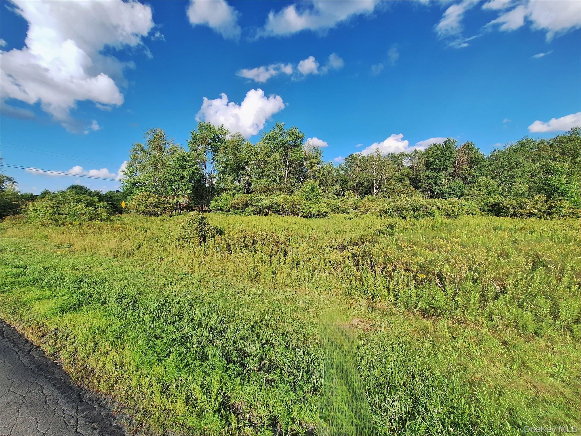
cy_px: 218
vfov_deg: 89.9
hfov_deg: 106.2
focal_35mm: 13
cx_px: 290
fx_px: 218
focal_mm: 1.74
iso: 40
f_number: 2.2
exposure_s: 1/1429
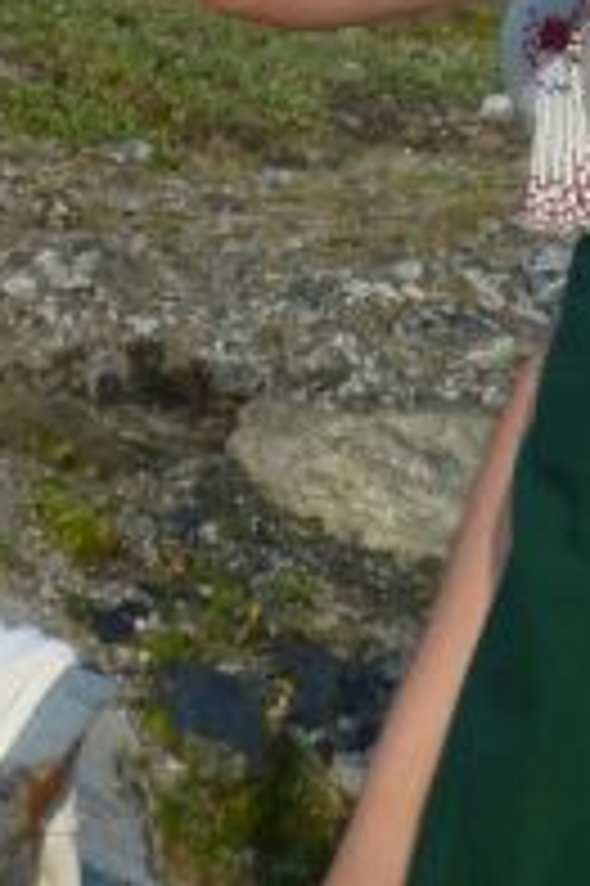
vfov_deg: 9.6
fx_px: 5220
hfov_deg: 6.4
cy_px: -135
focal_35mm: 212
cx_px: 698
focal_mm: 11
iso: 80
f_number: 4.5
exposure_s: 1/500
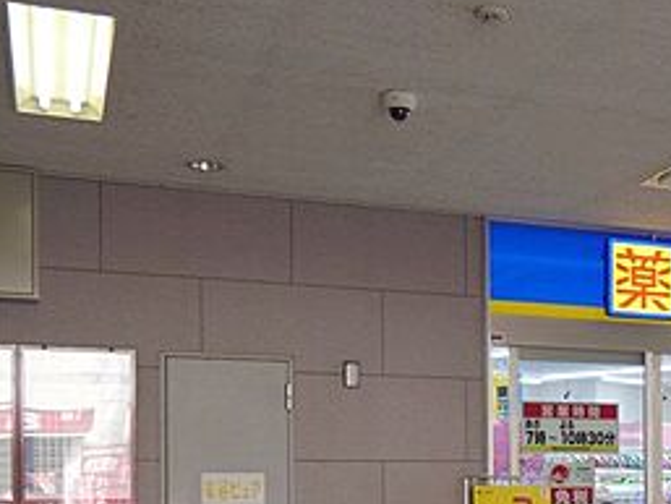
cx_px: 734
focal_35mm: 64
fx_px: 1241
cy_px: 499
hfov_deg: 27.7
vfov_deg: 22.1
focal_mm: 5.04
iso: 100
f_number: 3.2
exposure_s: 1/80
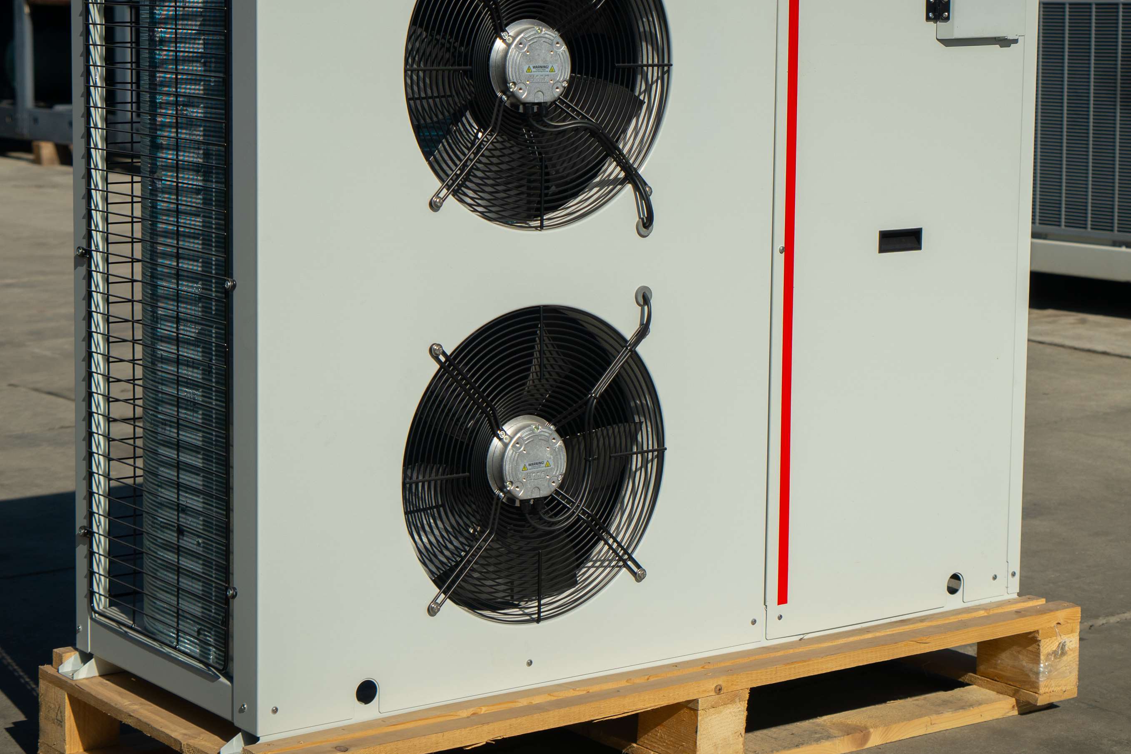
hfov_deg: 25.7
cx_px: 595
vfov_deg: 17.3
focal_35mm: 79
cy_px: 297
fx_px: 2482
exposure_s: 1/640
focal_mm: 51
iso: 100
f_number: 5.6
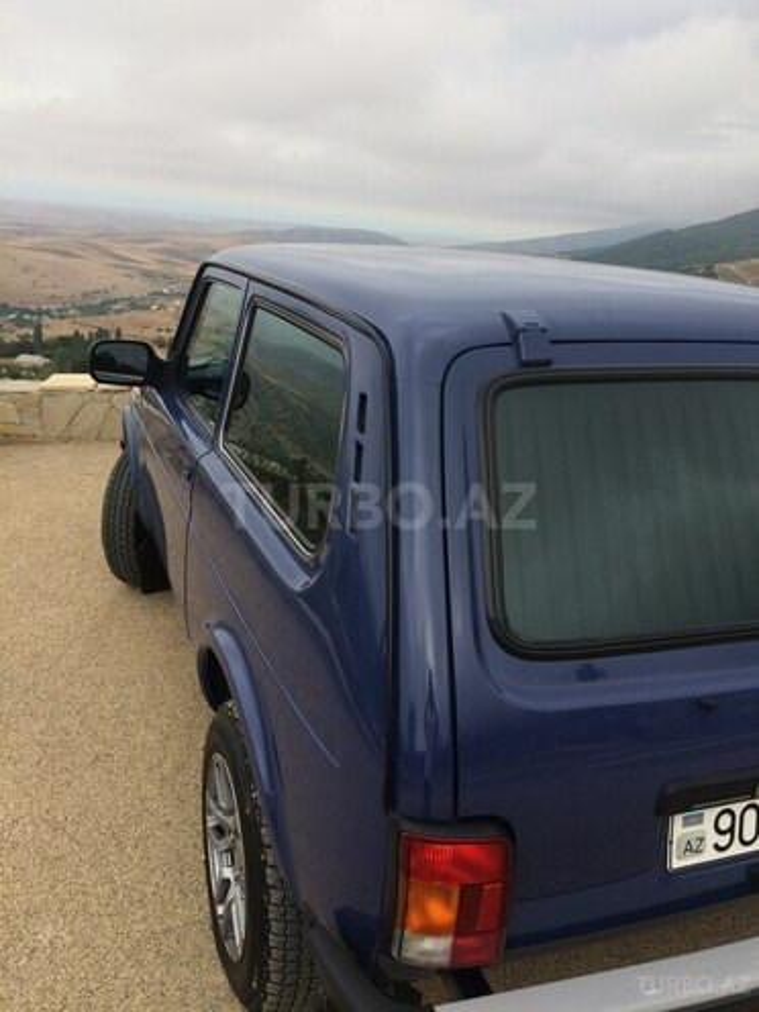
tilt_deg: -22.9
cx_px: 380
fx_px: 848
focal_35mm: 29
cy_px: 506
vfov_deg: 61.7
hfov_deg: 48.2
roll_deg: -4.2
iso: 32
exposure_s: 1/410
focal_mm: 4.15
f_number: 2.2
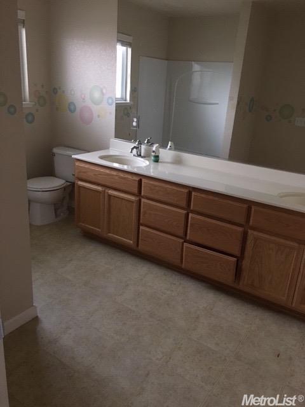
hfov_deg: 48.2
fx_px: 341
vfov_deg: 61.7
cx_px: 152
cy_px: 204
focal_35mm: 29
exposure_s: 1/4
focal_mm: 4.15
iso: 100
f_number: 2.2
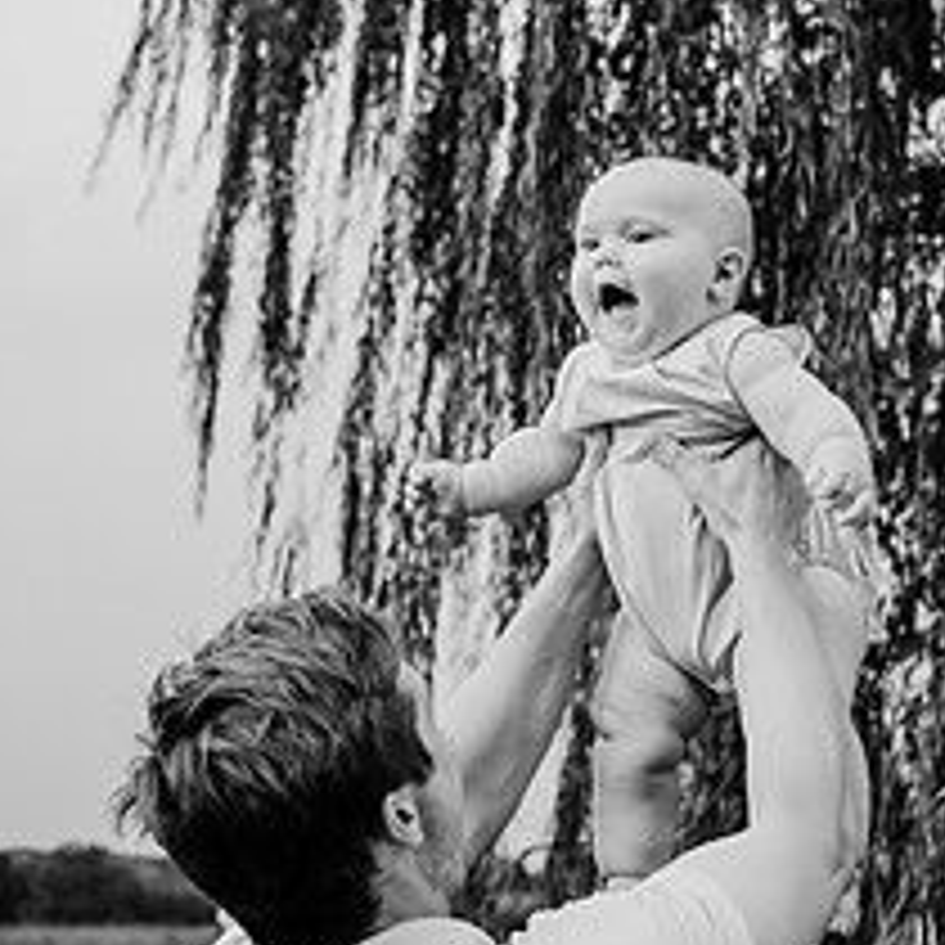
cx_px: 594
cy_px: 436
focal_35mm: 73
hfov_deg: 23.6
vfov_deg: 23.7
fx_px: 2255
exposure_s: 1/400
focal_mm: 40
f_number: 4
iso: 320
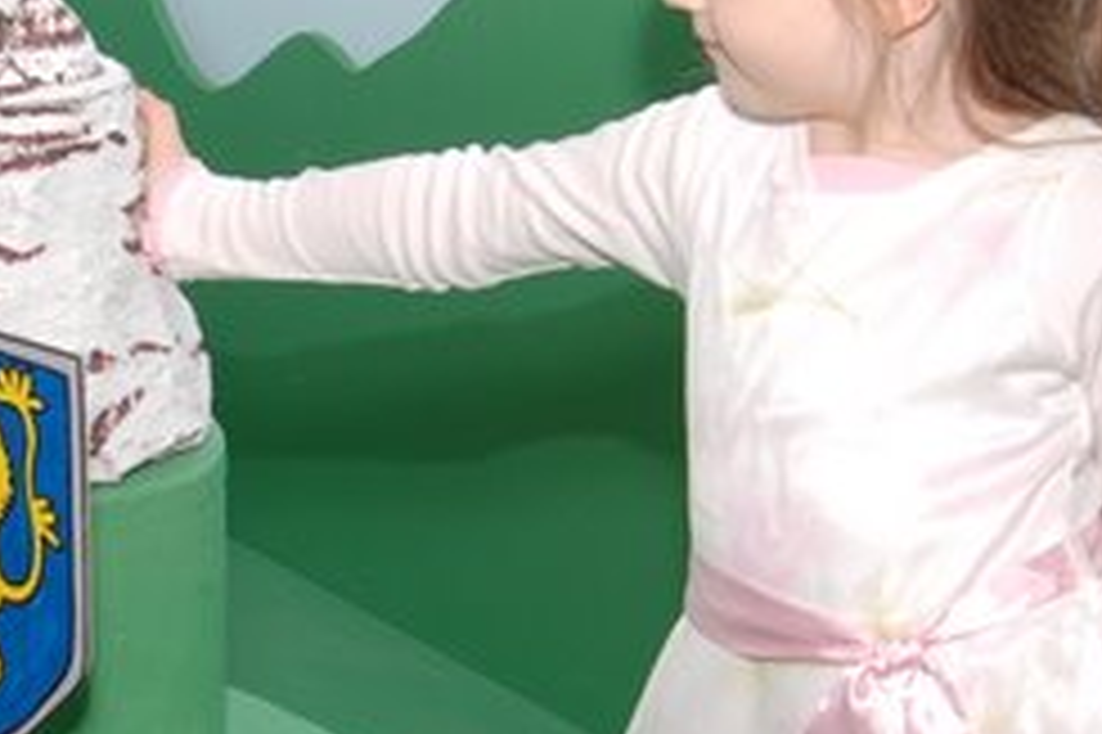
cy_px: 540
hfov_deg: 20.0
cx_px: -90
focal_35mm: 98
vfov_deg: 13.9
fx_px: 2998
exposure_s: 1/60
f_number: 7.1
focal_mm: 20
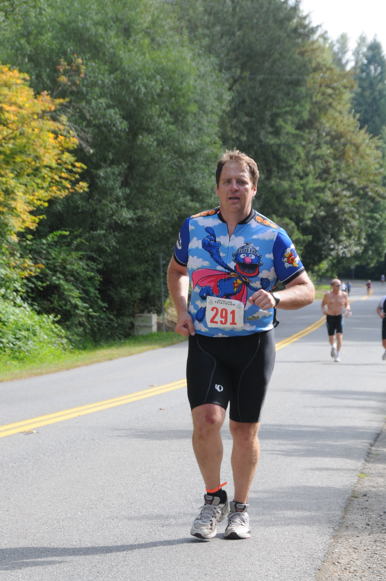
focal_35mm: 117
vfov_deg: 17.5
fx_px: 1886
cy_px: 322
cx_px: 210
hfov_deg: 11.7
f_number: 8
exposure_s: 1/250
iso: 400
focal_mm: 70
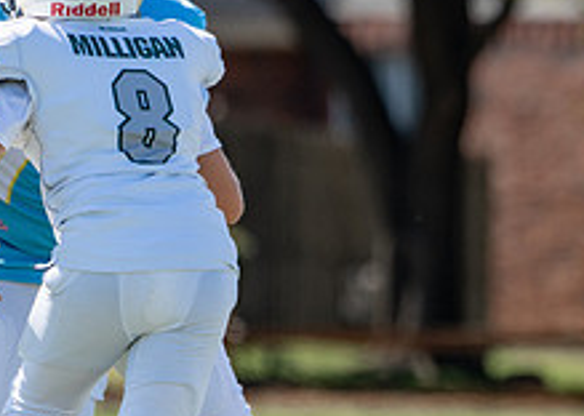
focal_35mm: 1233
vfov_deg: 1.2
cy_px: 189
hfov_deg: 1.6
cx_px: 799
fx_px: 20432
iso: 250
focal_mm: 400
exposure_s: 1/1250
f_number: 5.6
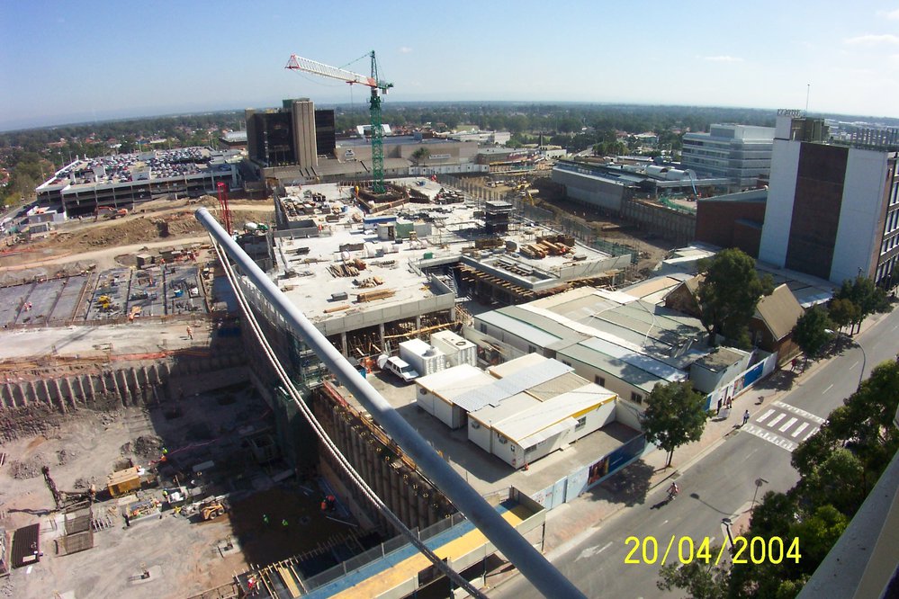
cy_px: 300
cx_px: 450
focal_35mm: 35
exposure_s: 1/180
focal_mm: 7.5
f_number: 9.5
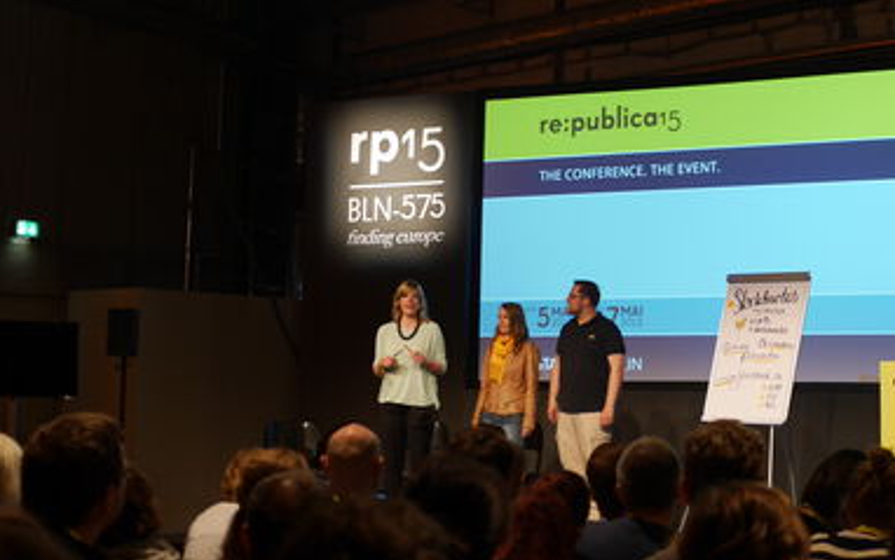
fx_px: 1732
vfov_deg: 18.3
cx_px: 708
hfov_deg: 28.4
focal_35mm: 71
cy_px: 207
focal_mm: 20
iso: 400
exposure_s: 1/60
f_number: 1.7
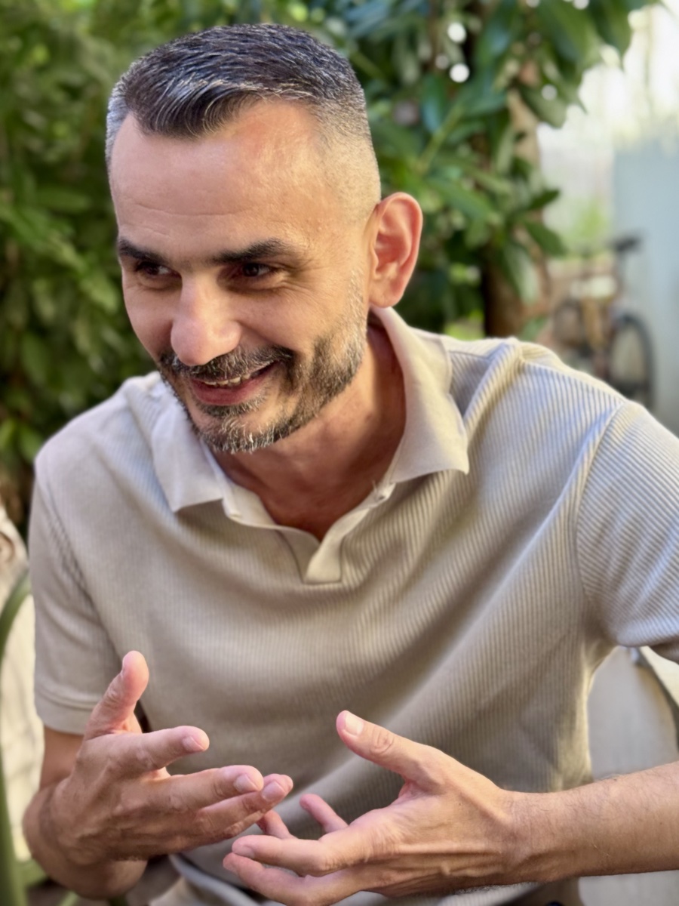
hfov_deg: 30.3
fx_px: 1255
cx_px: 340
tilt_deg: -10.1
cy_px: 453
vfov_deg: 39.7
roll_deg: +4.4
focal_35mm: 48
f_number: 1.78
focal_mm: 6.76
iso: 64
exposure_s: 1/172
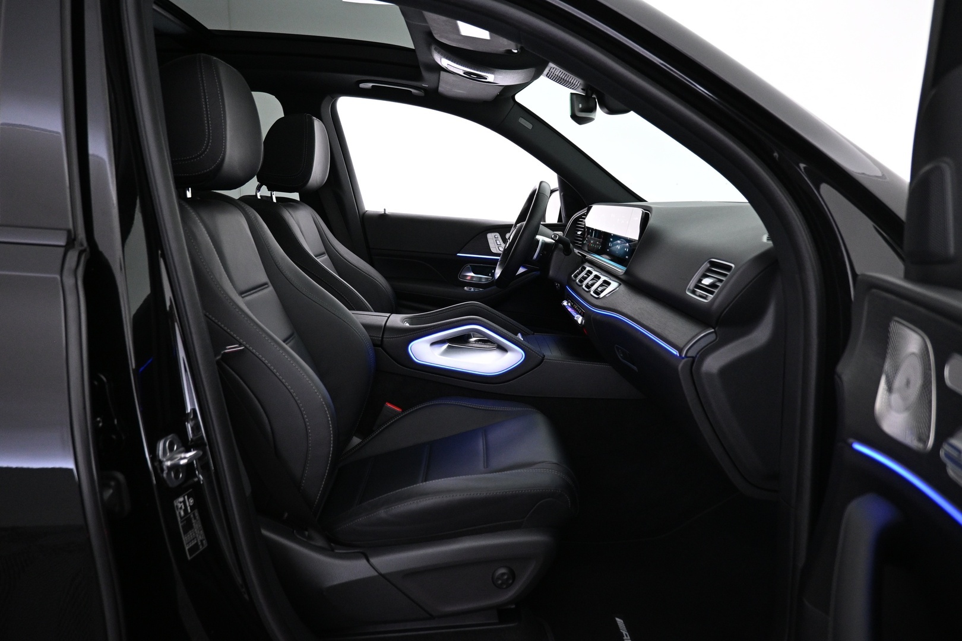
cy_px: 320
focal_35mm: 24
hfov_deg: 73.7
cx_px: 481
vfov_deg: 53.1
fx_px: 641
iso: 1600
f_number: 3.5
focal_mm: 16
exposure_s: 1/40
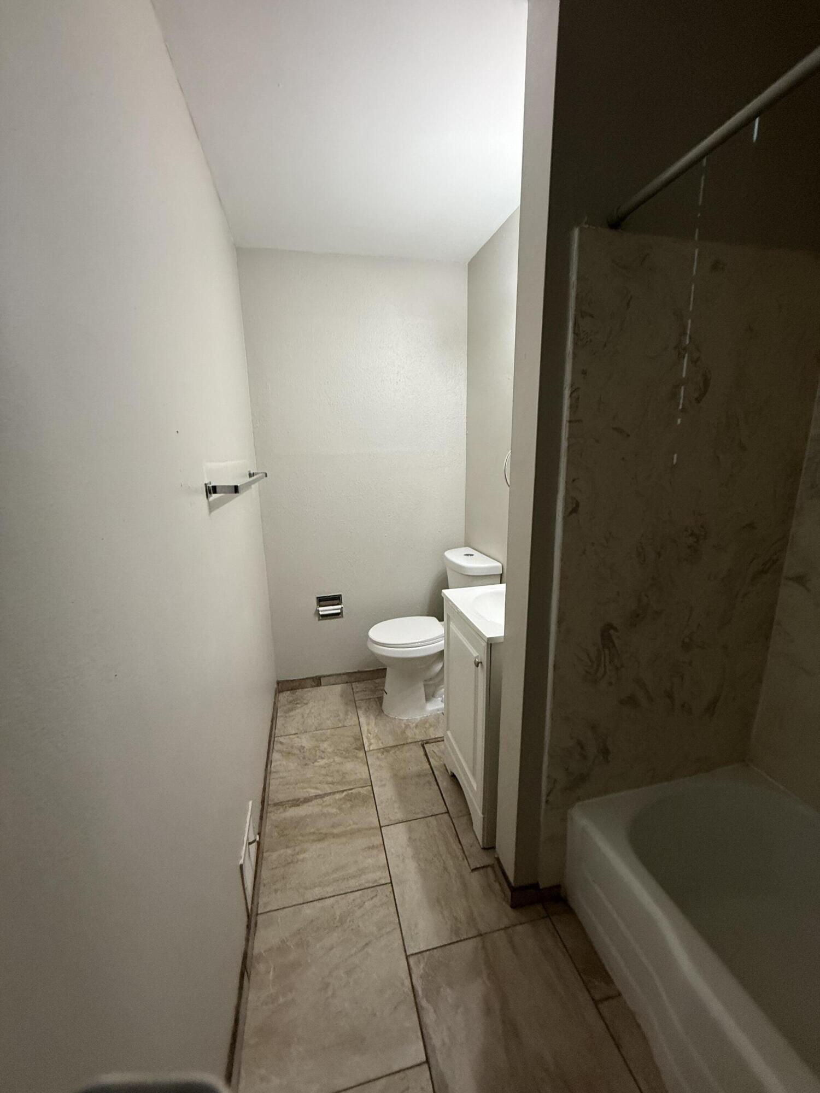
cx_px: 410
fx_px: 442
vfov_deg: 102.1
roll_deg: +1.2
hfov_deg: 85.7
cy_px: 546
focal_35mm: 14
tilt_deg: -8.9
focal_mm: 2.22
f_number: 2.2
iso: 250
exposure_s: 1/60
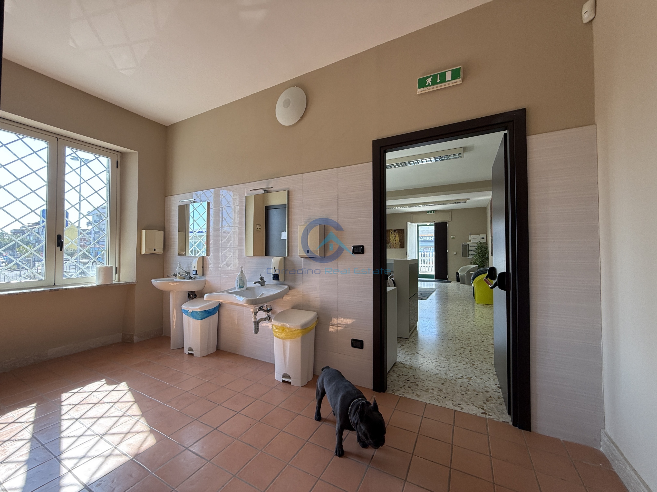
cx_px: 328
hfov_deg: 102.1
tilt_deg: +1.1
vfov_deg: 85.7
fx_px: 266
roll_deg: -0.3
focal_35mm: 14
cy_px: 246
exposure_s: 1/143
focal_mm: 2.22
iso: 64
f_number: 2.2
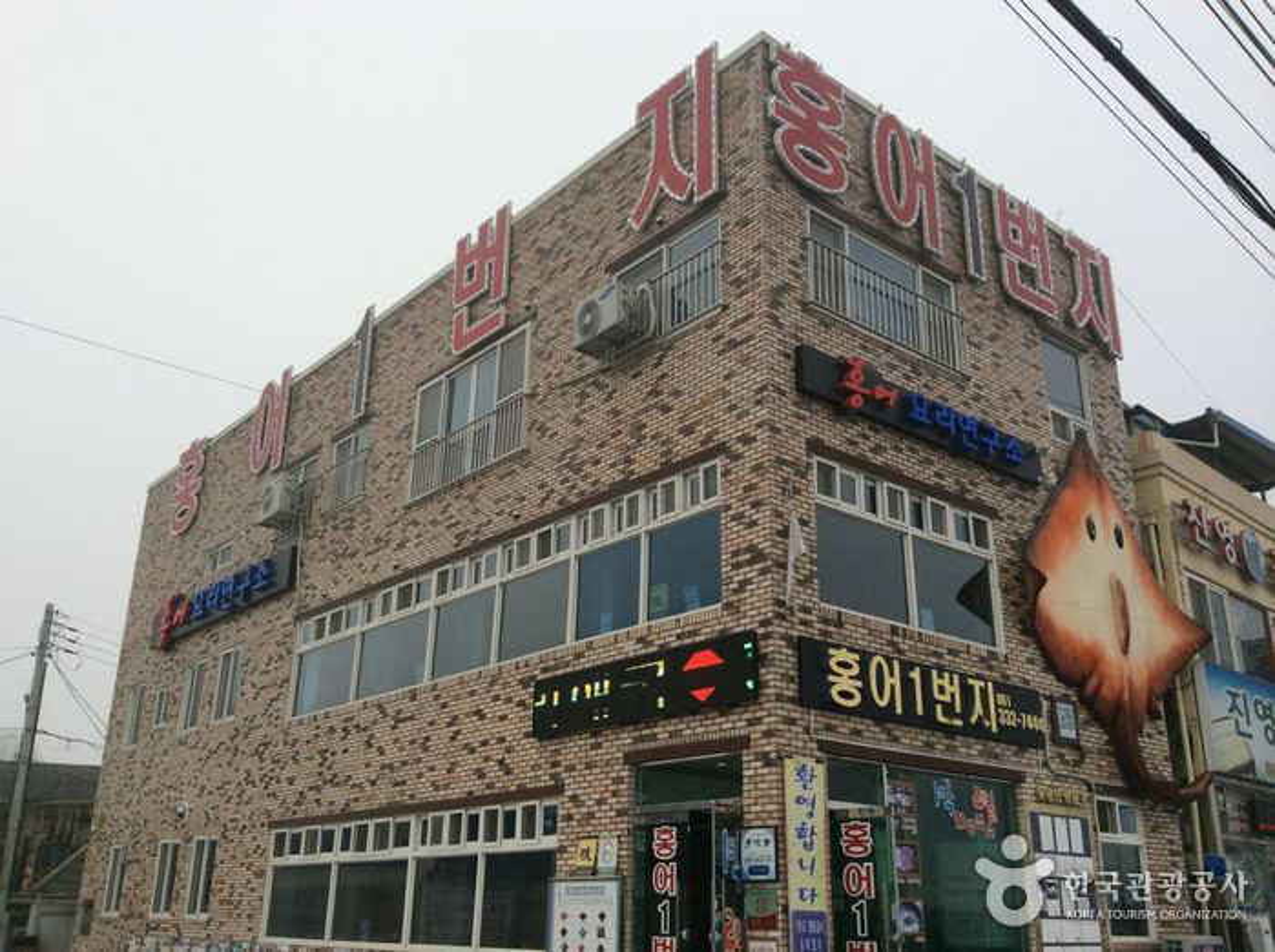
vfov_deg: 42.8
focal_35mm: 33
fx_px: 1214
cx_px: 638
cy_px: 476
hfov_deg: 55.4
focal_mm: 3.3
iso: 32
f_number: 2.4
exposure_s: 1/907
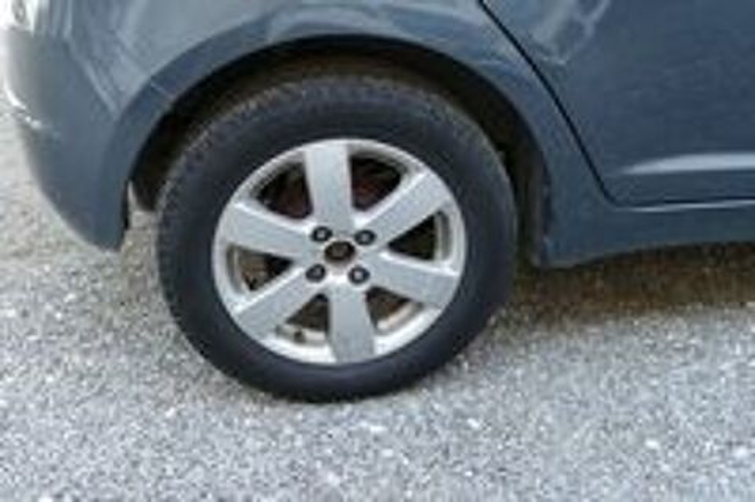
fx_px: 1320
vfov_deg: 21.5
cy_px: 251
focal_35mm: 63
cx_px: 378
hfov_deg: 31.9
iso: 125
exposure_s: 1/100
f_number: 3.6
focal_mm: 22.94
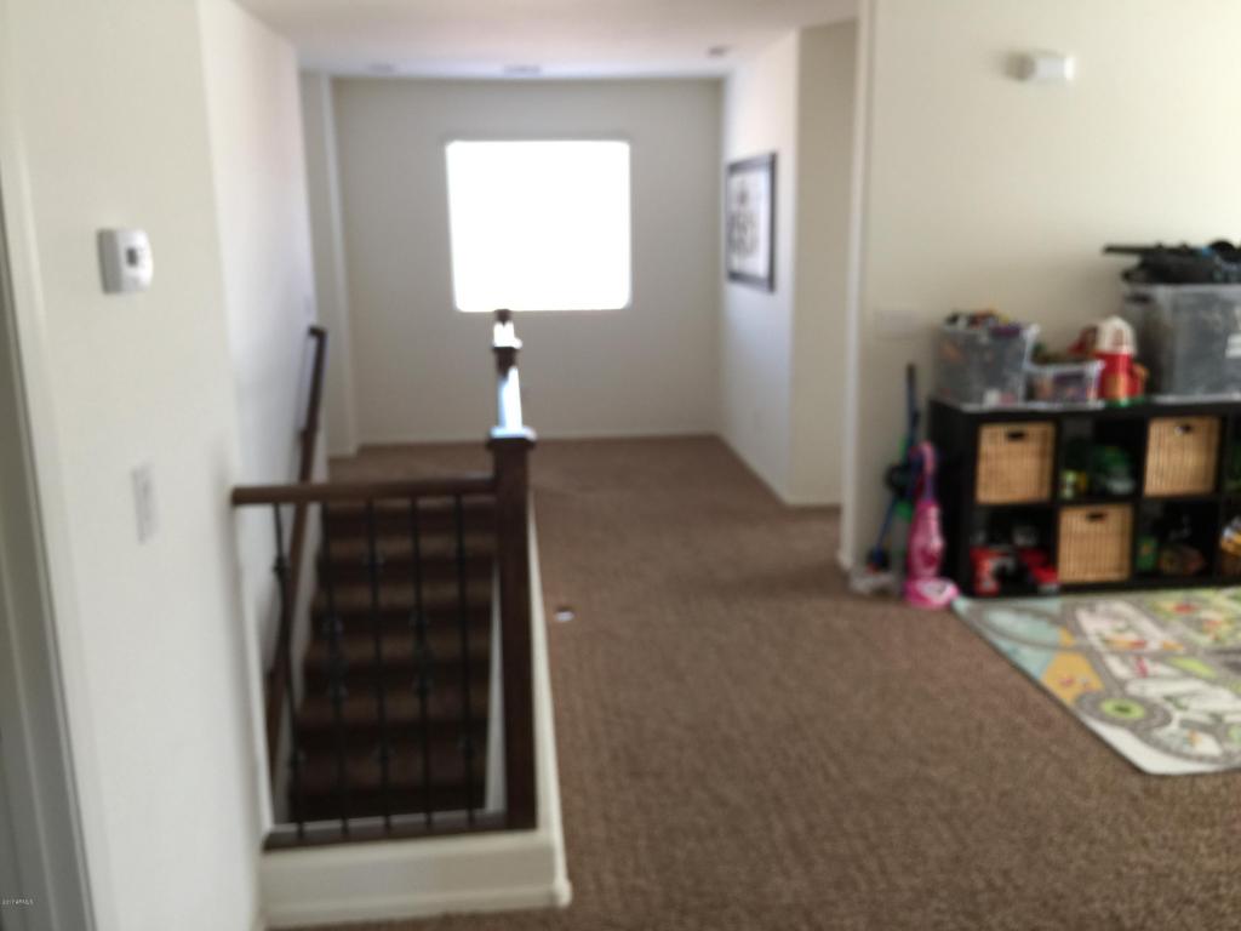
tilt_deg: -10.5
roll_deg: +1.0
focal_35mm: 29
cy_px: 466
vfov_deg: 48.2
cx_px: 620
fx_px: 1040
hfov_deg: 61.7
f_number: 2.2
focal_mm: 4.15
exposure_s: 1/15
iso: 32
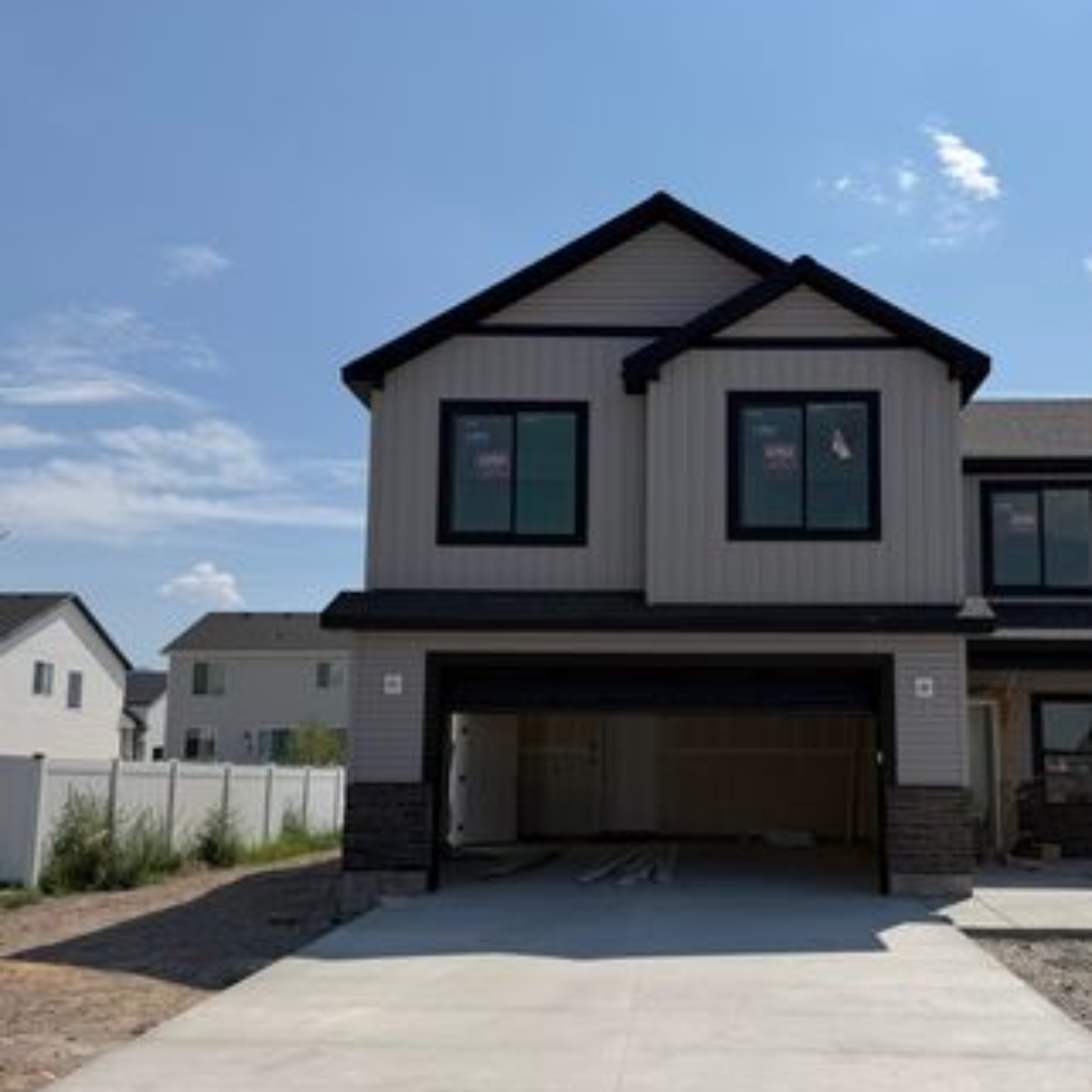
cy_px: 597
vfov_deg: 49.7
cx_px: 687
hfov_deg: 49.2
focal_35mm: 33
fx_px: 1178
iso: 80
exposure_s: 1/10309
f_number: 1.78
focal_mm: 6.76
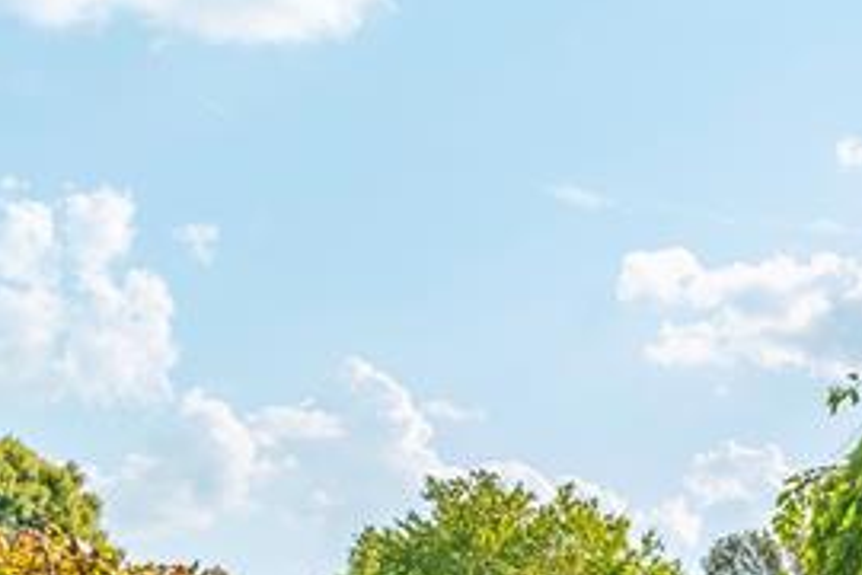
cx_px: 1015
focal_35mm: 72
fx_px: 1724
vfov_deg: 17.7
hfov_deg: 25.4
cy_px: 751
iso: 800
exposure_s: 1/250
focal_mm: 12.4
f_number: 7.1
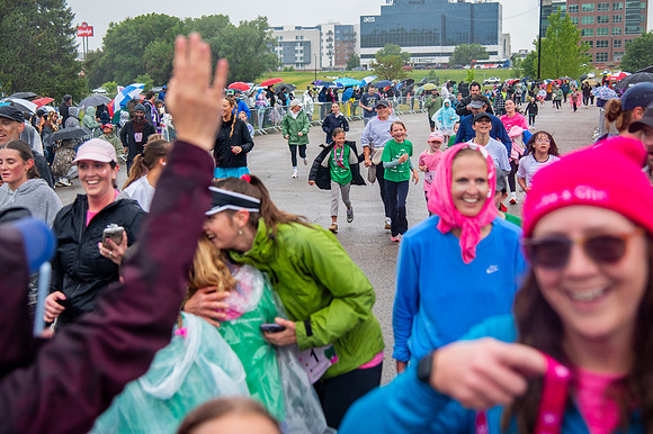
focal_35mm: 61
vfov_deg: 22.3
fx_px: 1098
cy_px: 172
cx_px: 294
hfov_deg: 33.1
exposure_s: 1/1600
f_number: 4
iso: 1600
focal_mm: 50
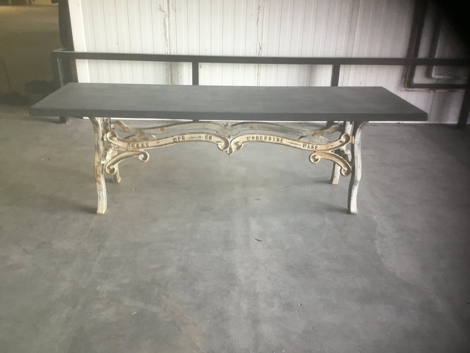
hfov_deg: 58.4
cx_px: 235
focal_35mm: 31
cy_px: 176
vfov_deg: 45.4
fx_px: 421
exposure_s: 1/33
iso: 40
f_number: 2.4
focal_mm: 3.3
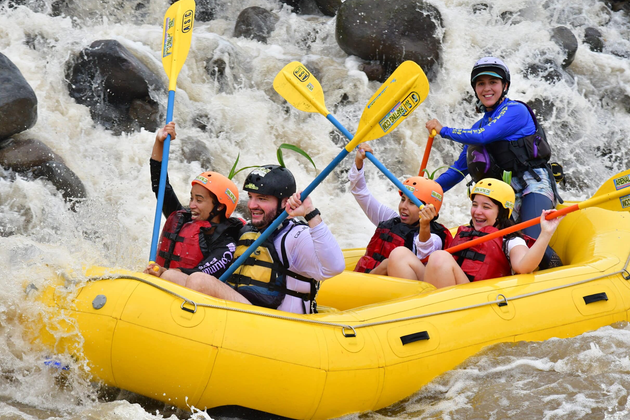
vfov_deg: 9.2
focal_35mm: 150
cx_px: 304
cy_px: 202
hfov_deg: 13.7
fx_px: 2625
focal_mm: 95
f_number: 6.3
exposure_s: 1/800
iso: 800
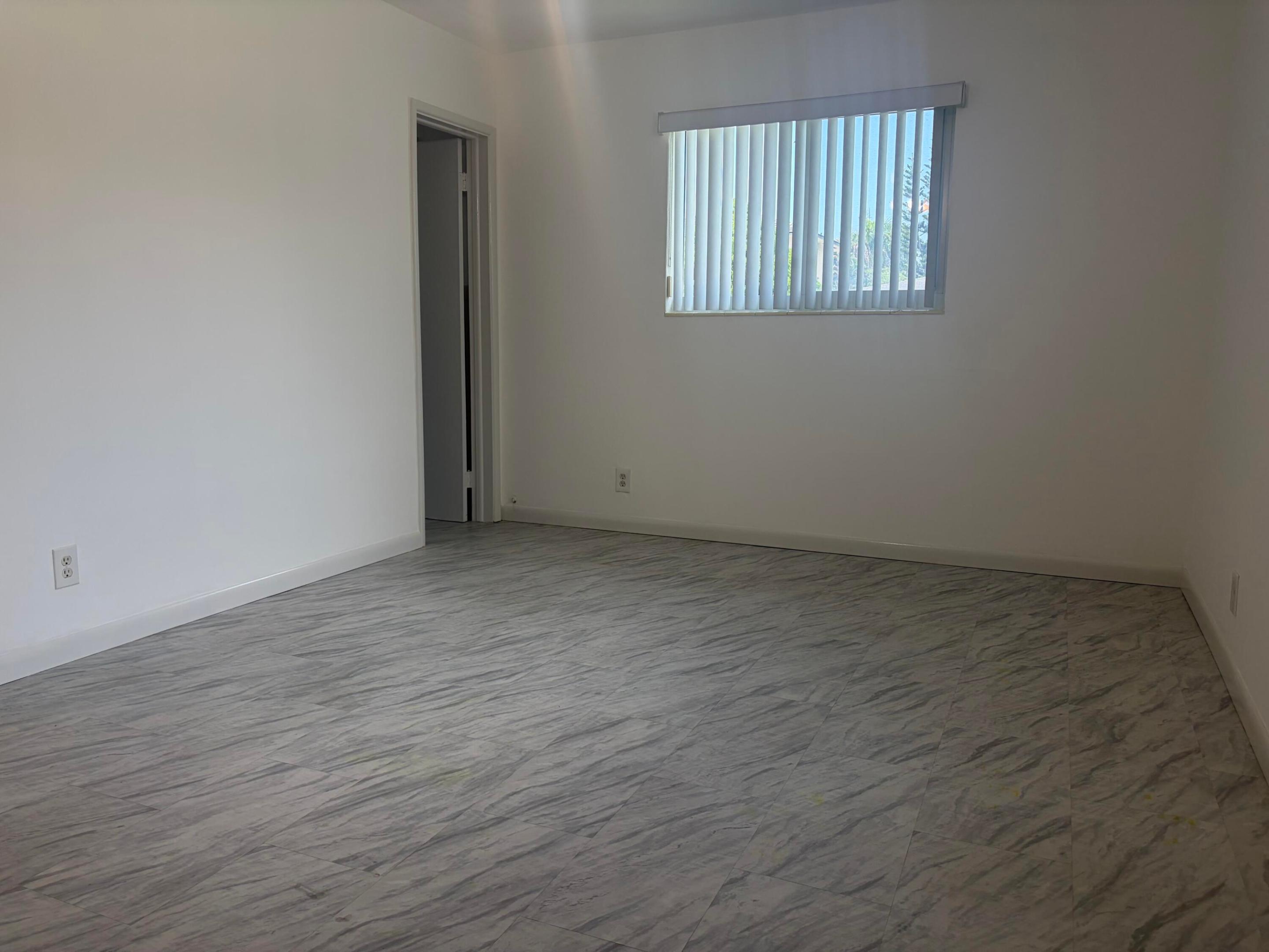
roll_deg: -0.5
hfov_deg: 67.3
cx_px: 634
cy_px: 476
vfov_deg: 53.1
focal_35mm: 26
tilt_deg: -8.2
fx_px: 953
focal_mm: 5.96
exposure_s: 1/163
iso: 50
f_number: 1.6
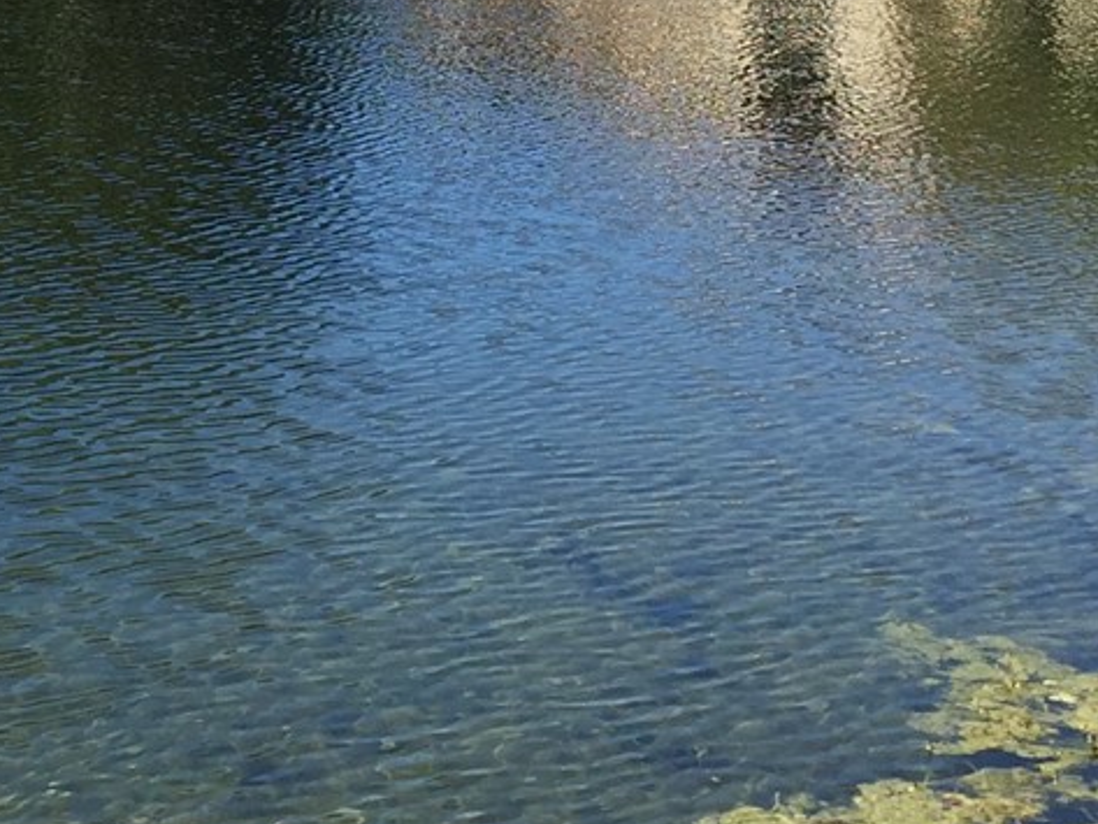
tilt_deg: -0.3
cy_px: -316
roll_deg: -2.1
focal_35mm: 98
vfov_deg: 14.3
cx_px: 135
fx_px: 3109
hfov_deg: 19.7
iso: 32
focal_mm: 4.15
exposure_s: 1/1319
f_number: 2.2
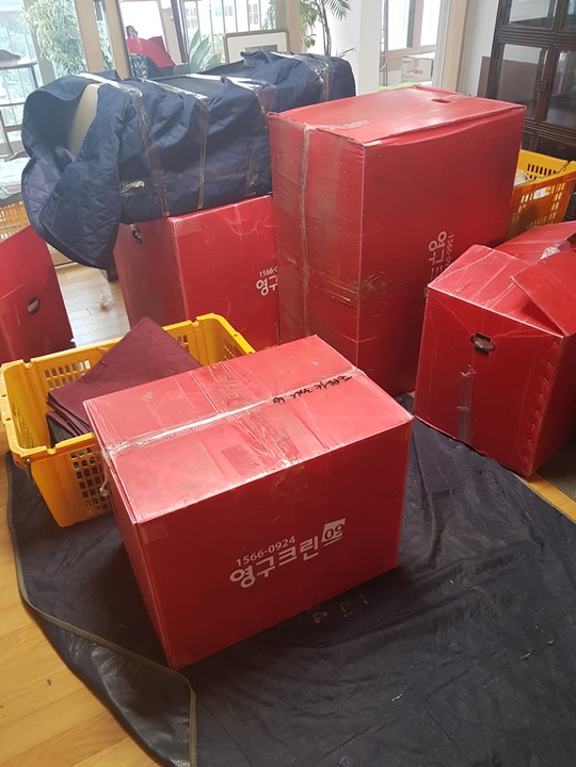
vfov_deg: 67.3
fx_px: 577
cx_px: 288
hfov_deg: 53.1
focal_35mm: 26
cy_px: 384
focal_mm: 4.3
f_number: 1.7
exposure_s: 1/40
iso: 160
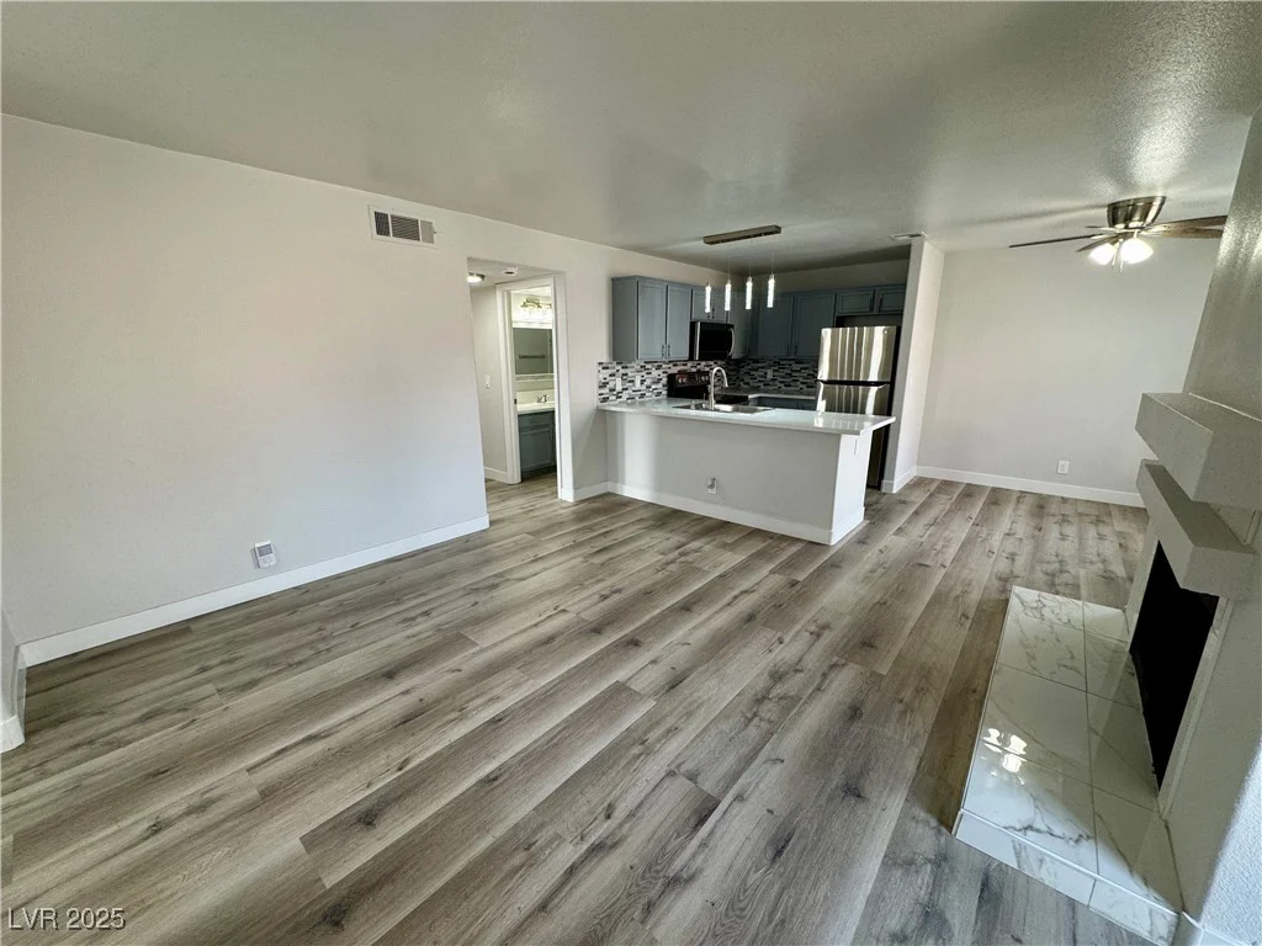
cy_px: 473
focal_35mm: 14
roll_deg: +0.2
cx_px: 631
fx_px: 510
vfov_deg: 85.7
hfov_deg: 102.1
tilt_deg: -14.5
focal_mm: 2.22
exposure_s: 1/120
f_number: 2.2
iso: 125
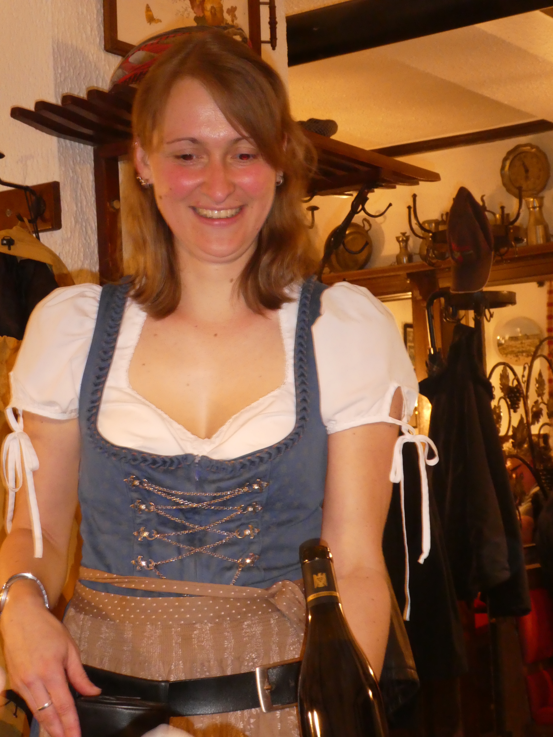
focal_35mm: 65
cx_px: 276
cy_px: 368
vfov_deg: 29.8
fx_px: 1385
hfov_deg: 22.6
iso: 800
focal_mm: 11.7
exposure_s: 1/8
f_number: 4.4
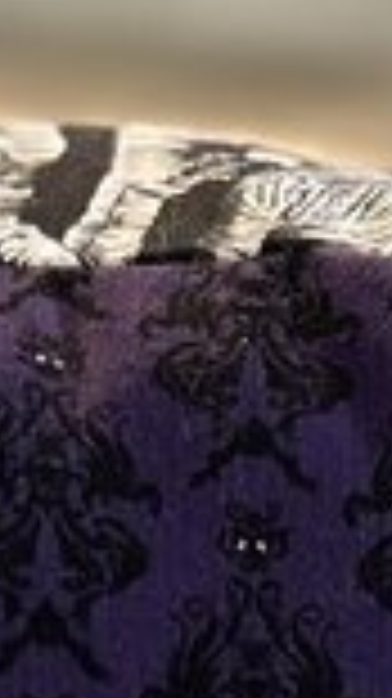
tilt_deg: -12.0
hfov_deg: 5.5
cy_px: 1954
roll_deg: -2.9
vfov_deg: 8.5
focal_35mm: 219
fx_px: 4053
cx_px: 95
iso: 160
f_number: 1.5
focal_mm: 5.7
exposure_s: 1/60
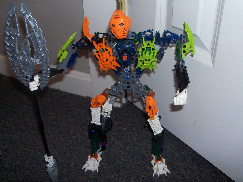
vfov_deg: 40.7
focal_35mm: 35
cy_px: 91
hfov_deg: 52.6
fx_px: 246
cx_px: 122
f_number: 3
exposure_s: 1/30
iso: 100
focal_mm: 6.3
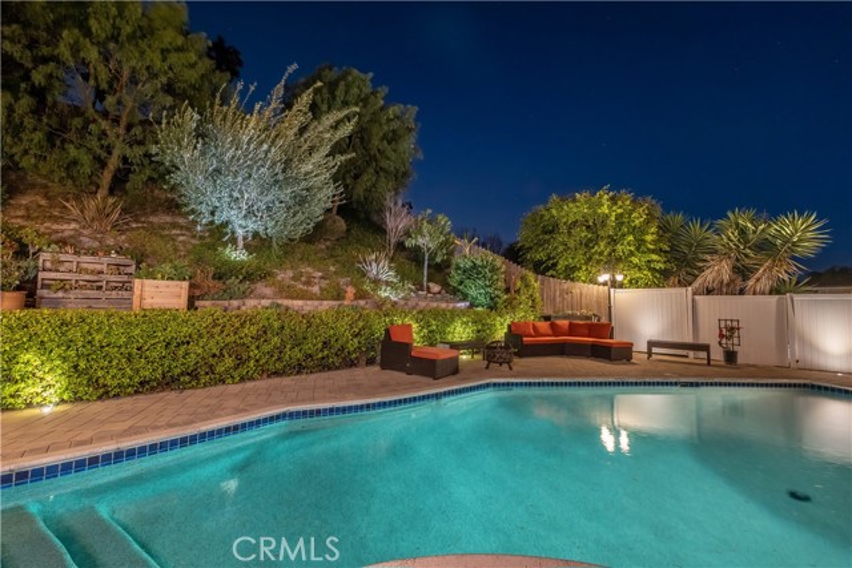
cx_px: 426
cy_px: 284
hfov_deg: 104.2
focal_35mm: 14
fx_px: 331
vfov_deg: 81.2
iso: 1250
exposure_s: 1/1.67
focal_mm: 14
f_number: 6.3
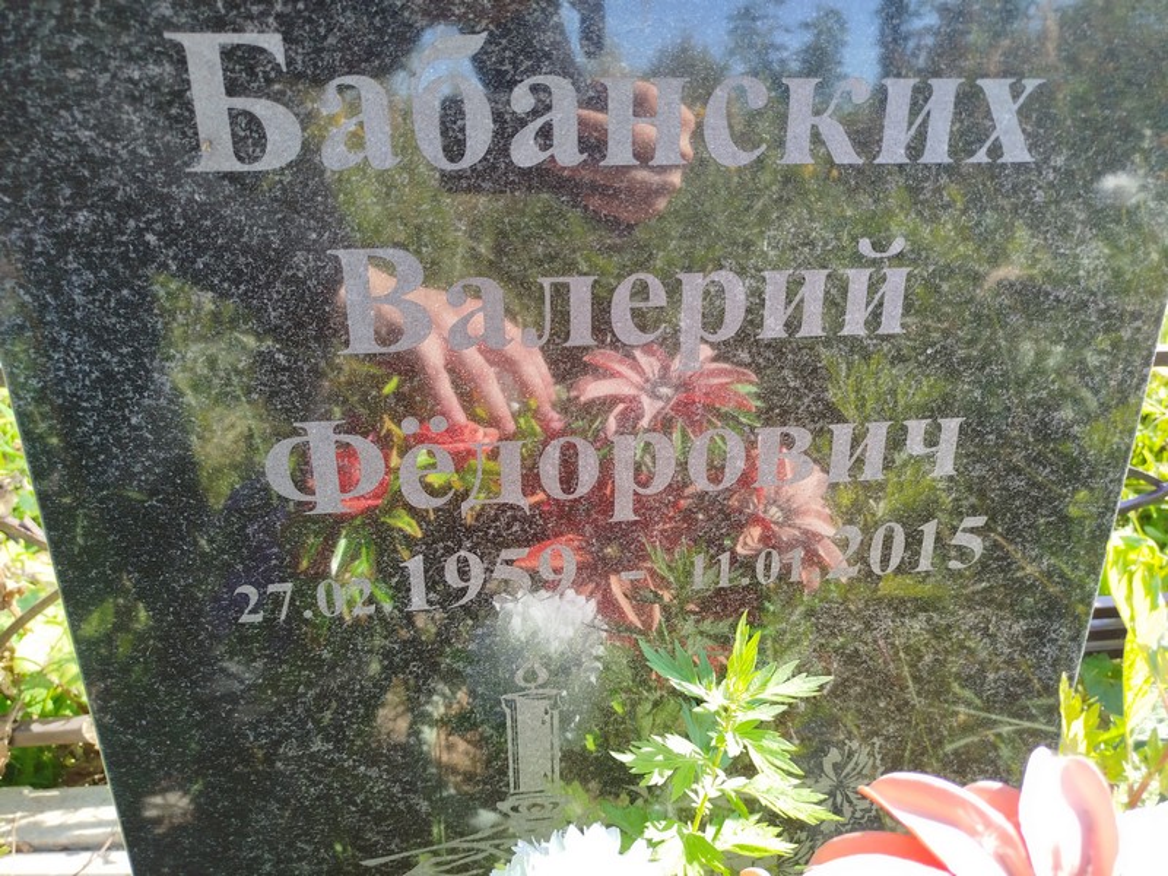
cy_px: 438
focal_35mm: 24
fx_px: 810
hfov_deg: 71.6
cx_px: 584
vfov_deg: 56.8
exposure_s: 1/140
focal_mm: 5.31
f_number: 1.7
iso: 50
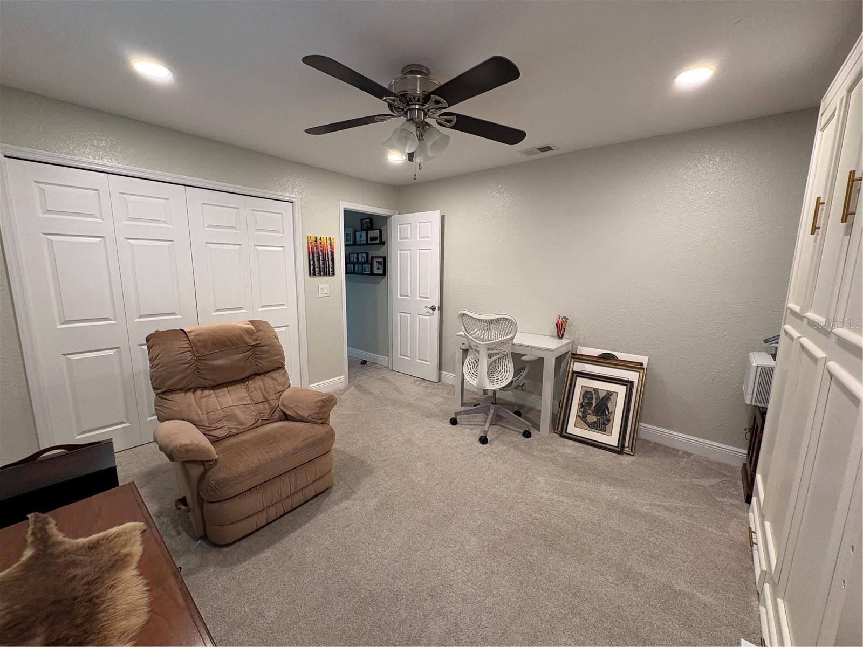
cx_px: 432
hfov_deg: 102.1
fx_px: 349
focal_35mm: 14
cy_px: 324
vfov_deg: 85.7
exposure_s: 1/60
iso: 160
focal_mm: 2.22
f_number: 2.2
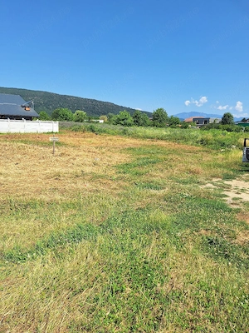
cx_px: 124
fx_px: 221
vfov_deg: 73.9
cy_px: 166
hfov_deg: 58.9
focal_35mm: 23
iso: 40
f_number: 1.8
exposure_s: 1/2000
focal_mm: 5.54
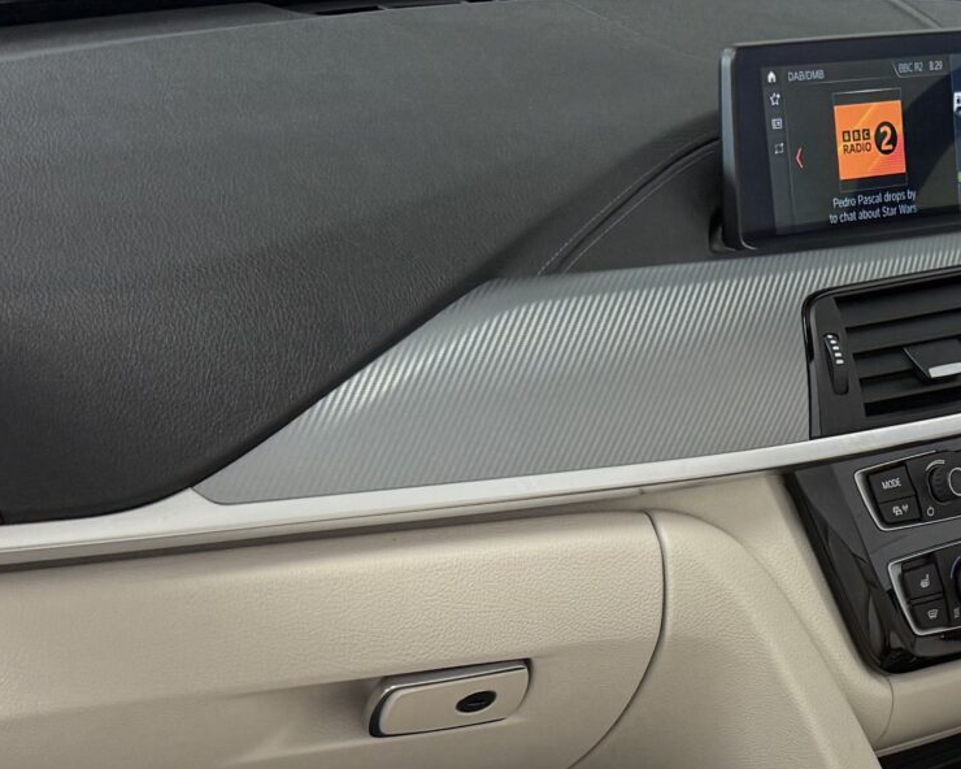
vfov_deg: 18.0
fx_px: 2304
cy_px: 922
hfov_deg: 21.8
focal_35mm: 81
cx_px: 1151
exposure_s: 1/51
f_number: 1.78
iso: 125
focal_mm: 6.76
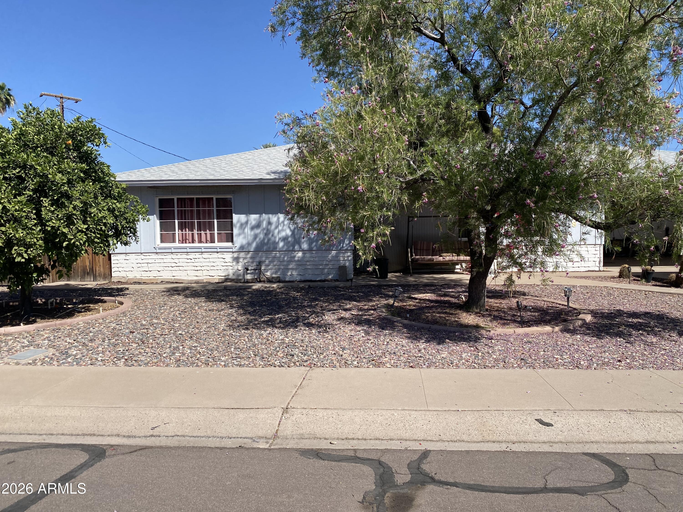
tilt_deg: -4.3
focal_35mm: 26
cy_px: 256
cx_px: 342
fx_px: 513
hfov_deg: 67.3
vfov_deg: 53.1
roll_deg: +0.1
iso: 32
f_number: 1.8
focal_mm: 4.25
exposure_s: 1/2817
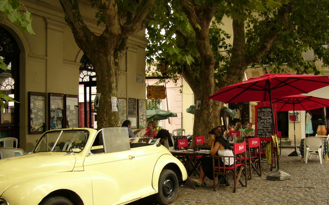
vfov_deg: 33.5
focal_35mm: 38
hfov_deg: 51.5
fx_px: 341
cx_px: 164
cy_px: 118
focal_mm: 5.8
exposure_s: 1/250
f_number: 2.8
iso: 100
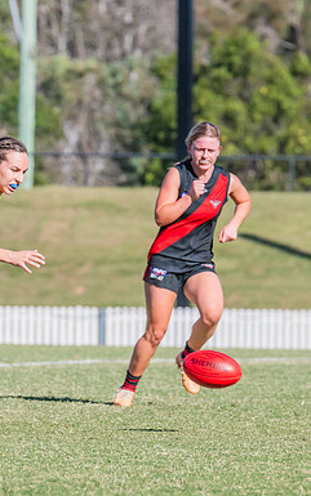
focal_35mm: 691
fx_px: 9360
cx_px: -37
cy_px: 249
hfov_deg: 1.9
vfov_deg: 3.0
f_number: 10
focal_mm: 380
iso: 800
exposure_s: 1/1250
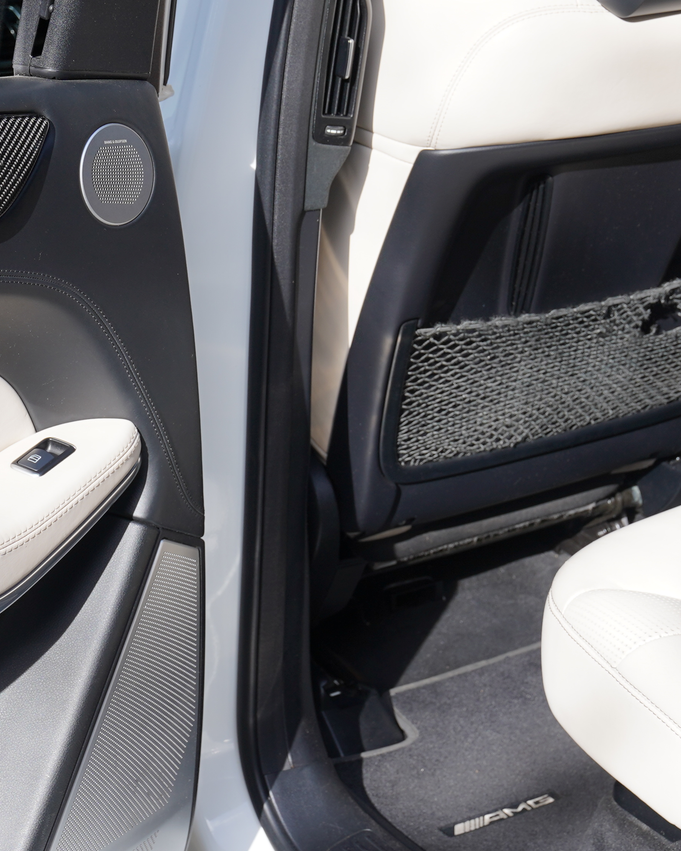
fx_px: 1915
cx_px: 290
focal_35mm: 76
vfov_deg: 25.0
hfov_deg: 20.2
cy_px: 297
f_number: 5.6
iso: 100
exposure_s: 1/125
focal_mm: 30
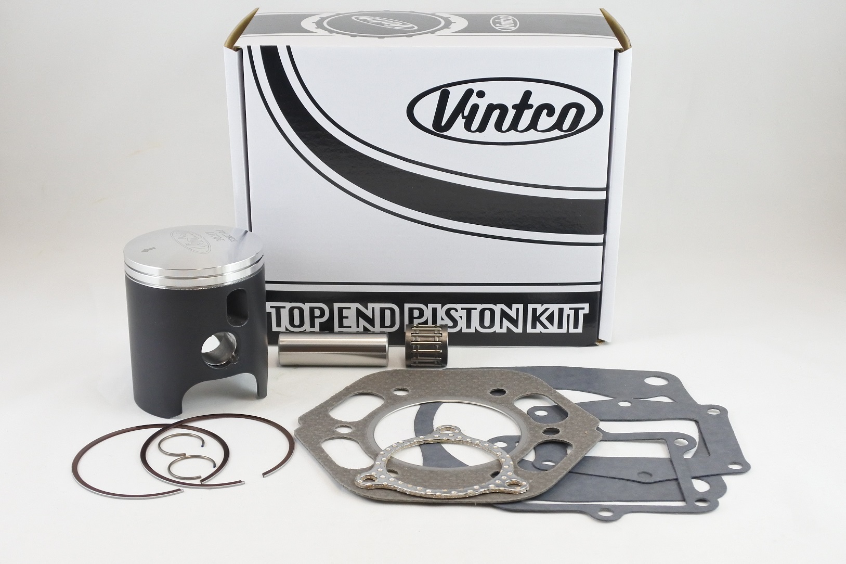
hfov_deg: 49.6
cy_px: 282
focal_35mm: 39
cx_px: 423
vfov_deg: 34.2
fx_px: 916
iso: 560
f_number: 4.2
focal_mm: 14.7
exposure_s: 1/125
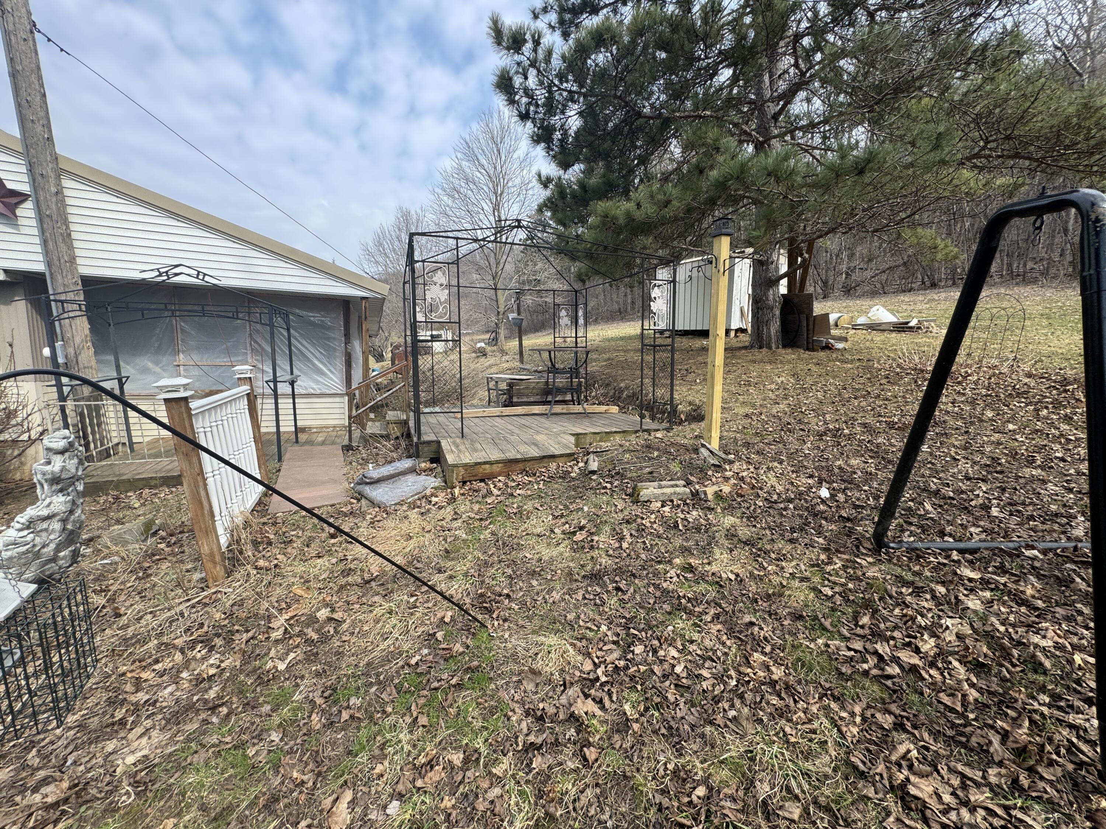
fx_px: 447
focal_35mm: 14
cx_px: 553
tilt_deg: -8.0
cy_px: 414
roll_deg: -1.9
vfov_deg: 85.7
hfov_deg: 102.1
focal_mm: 2.22
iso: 40
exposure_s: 1/508
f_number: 2.2
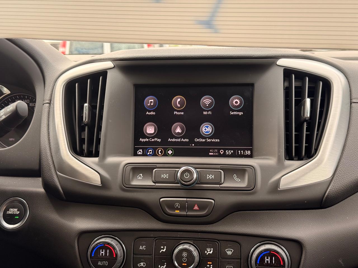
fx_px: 496
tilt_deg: -8.1
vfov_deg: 30.3
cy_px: 134
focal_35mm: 48
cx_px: 179
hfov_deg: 39.7
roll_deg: +0.6
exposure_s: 1/238
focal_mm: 6.76
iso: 80
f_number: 1.78
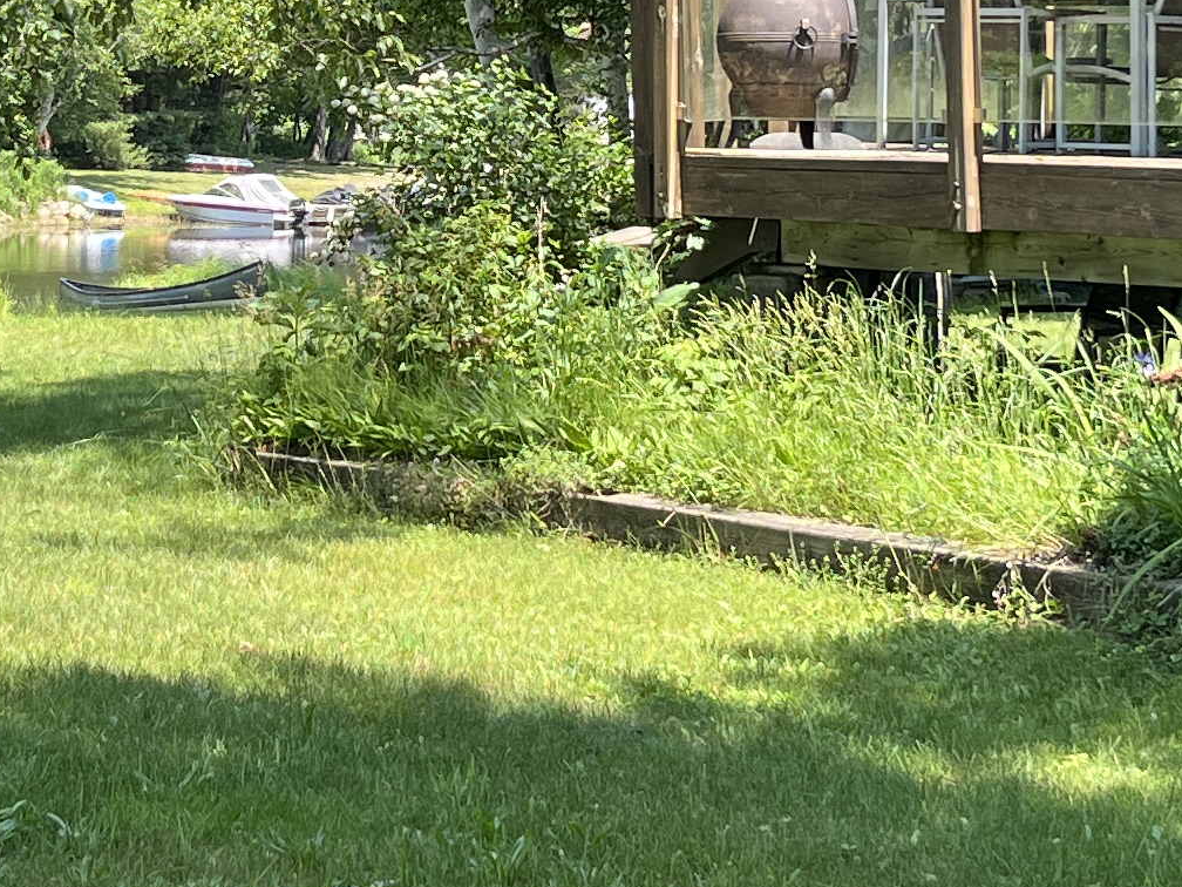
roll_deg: -0.4
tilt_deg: +3.3
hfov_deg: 18.8
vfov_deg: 13.9
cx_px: 400
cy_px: -81
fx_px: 3551
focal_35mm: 104
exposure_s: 1/816
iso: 50
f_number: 1.6
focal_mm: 5.1
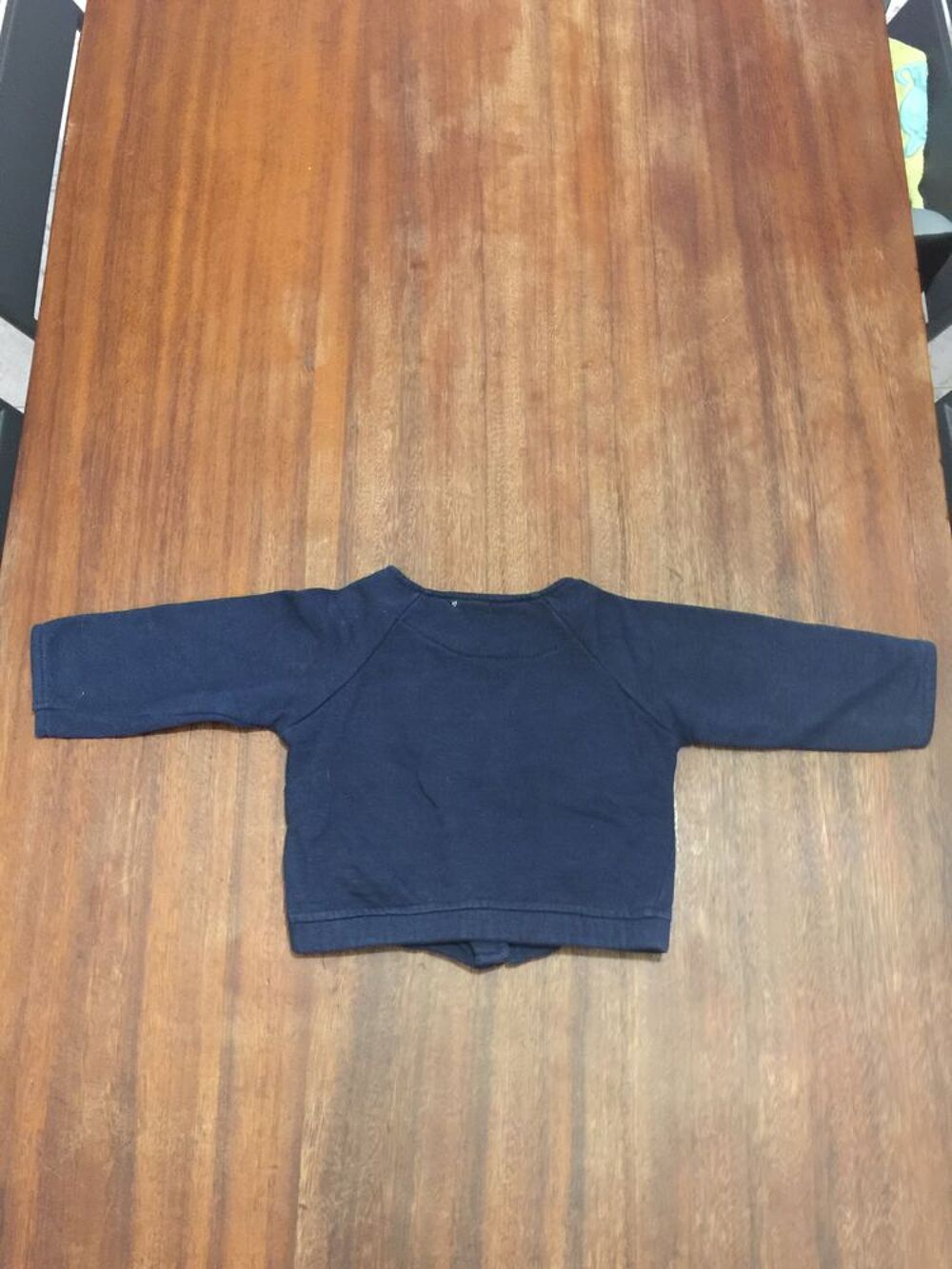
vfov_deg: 61.7
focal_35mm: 29
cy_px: 634
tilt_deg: -72.8
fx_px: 1063
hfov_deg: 48.2
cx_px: 476
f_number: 2.2
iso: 125
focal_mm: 4.15
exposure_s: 1/4
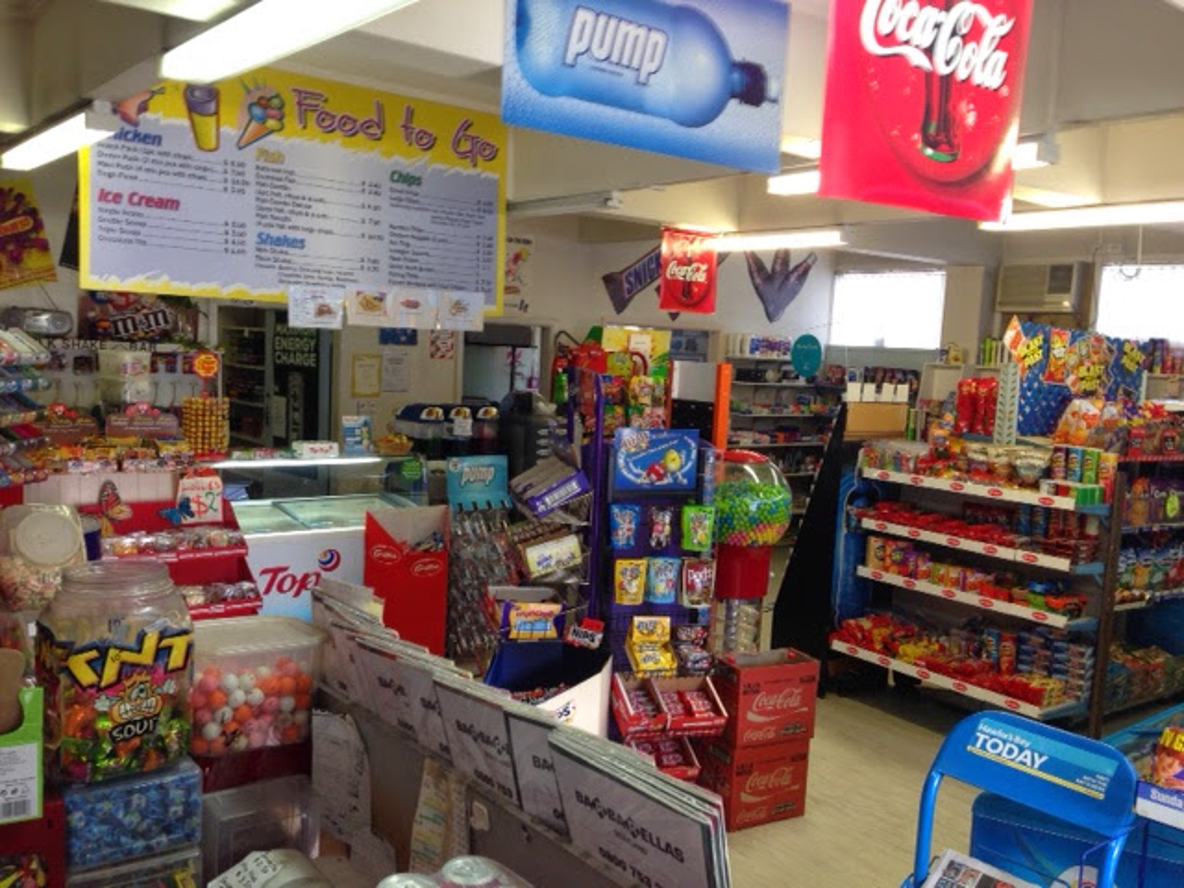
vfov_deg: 42.9
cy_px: 444
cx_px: 592
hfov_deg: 55.4
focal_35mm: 33
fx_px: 1129
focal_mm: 4.12
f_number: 2.4
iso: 50
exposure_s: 1/30
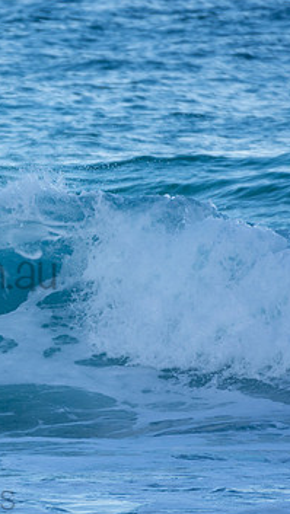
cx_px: -98
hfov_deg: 0.9
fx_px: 17605
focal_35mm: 1290
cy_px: 256
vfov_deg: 1.7
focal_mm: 500
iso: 180
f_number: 5.6
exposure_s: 1/500
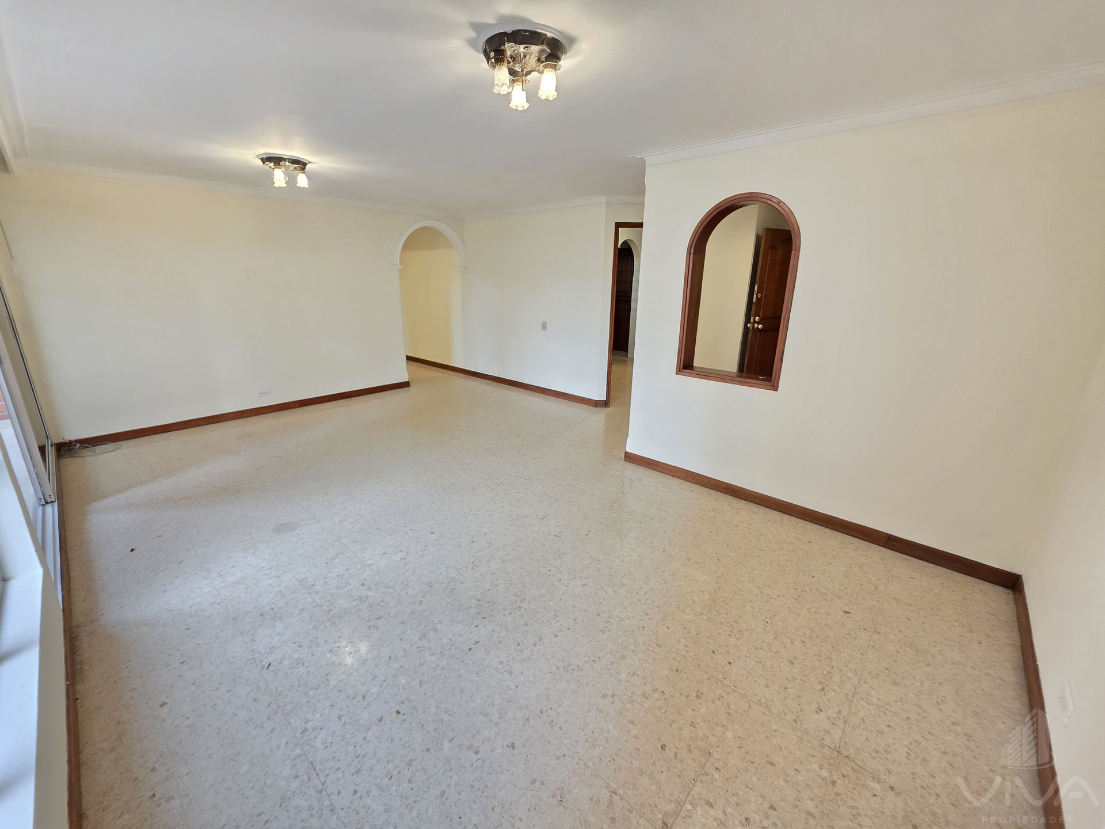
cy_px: 414
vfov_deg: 89.9
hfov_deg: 106.2
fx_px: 415
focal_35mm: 13
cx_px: 552
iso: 400
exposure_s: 1/60
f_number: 1.9
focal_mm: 2.2
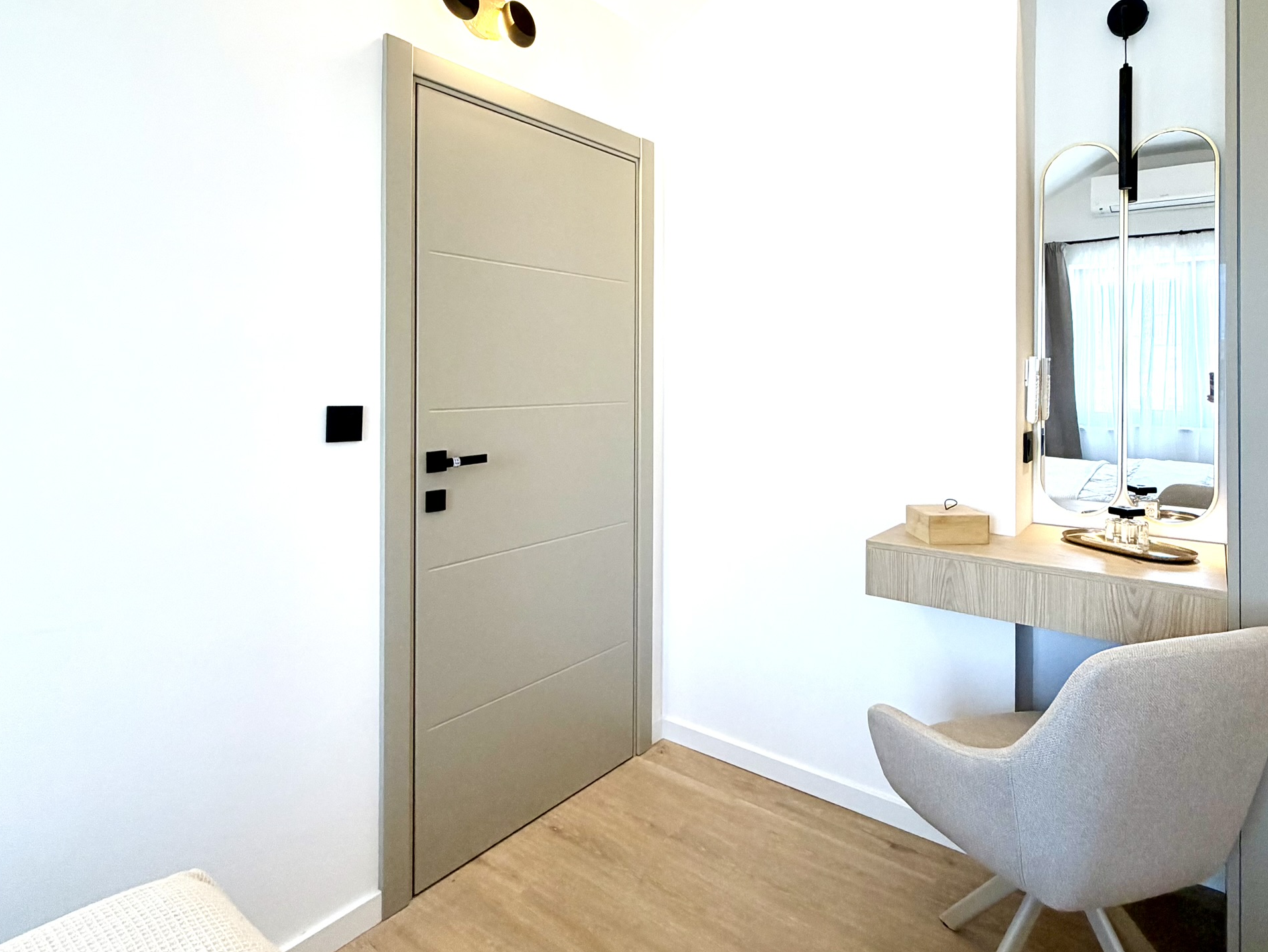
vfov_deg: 81.8
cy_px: 466
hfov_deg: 98.1
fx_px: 550
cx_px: 671
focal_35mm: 15
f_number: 2.2
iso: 125
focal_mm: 2.22
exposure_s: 1/100
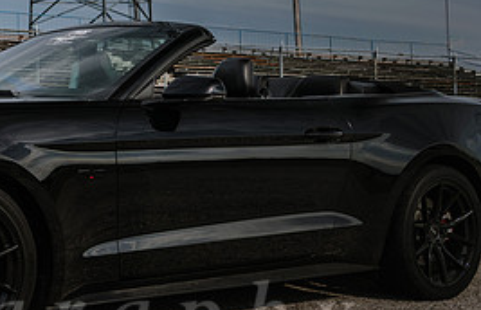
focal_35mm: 80
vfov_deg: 16.6
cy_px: 77
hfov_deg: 24.3
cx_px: -14
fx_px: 1058
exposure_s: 1/250
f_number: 5
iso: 50
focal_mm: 36
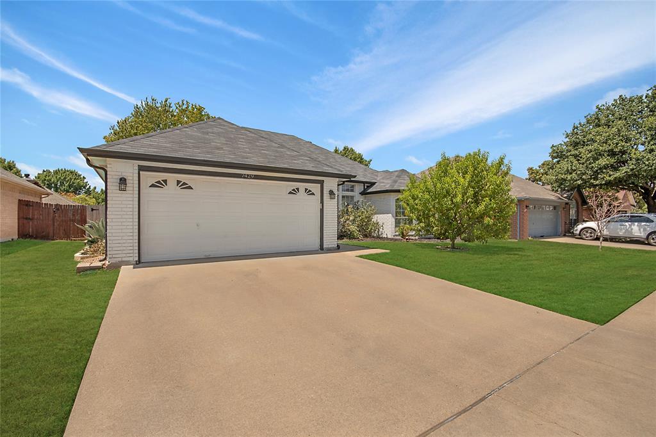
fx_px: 273
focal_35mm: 15
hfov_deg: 100.4
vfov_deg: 77.3
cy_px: 218
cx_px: 328
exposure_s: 1/500
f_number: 8
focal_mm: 10
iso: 100
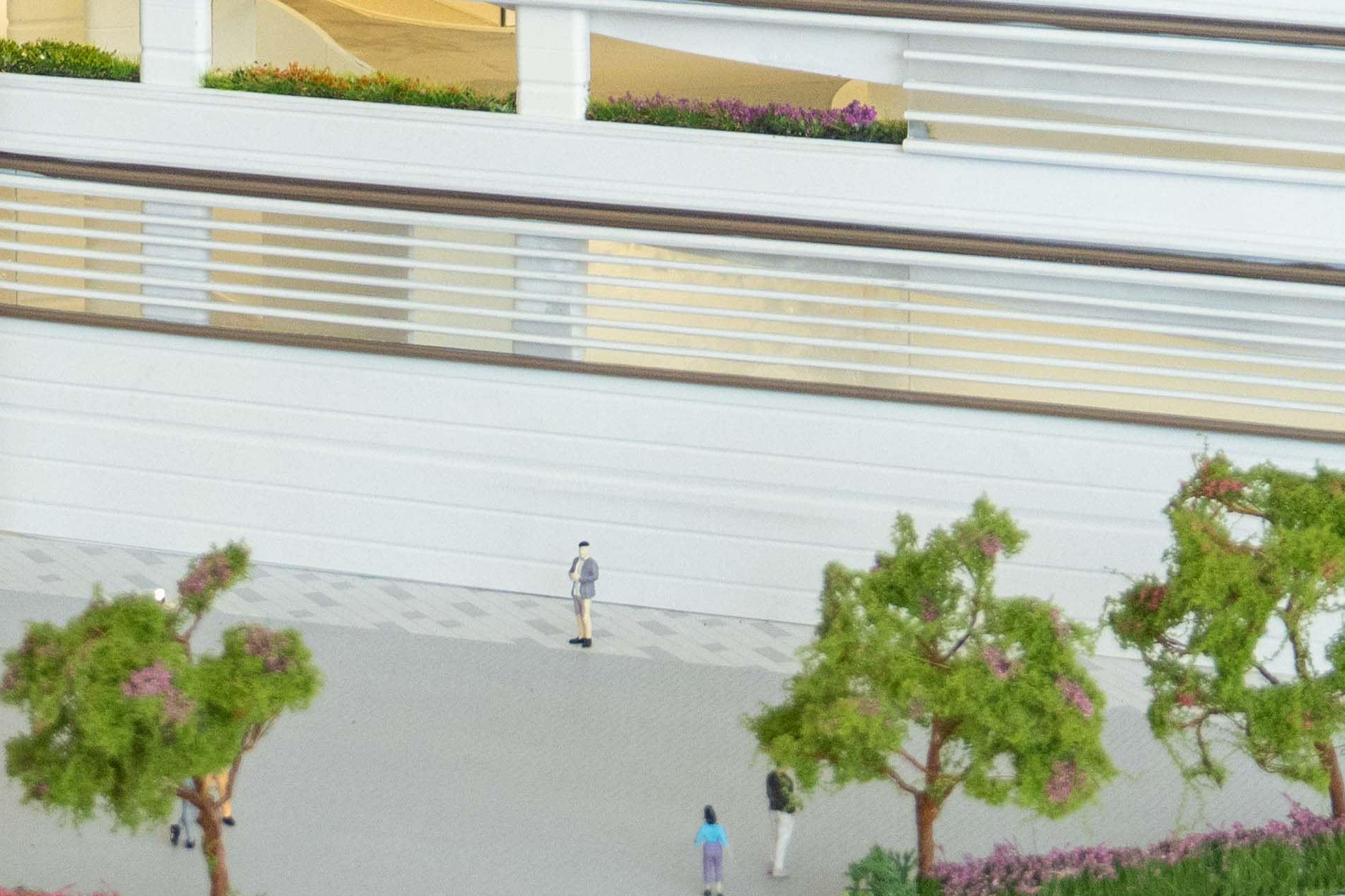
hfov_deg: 9.9
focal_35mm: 208
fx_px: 7770
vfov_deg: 6.4
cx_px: 182
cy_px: -1042
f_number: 2.8
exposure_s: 1/1000
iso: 800
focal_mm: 42
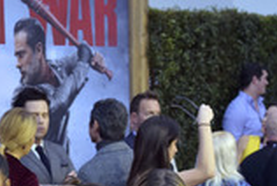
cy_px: 235
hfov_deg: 18.6
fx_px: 833
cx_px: 37
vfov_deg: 12.4
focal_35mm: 108
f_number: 6.3
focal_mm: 38
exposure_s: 1/320
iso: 500
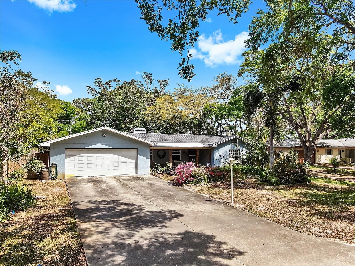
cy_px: 133
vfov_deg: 56.8
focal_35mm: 24
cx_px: 178
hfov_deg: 71.6
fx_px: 246
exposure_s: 1/800
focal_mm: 4.39
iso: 110
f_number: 2.8
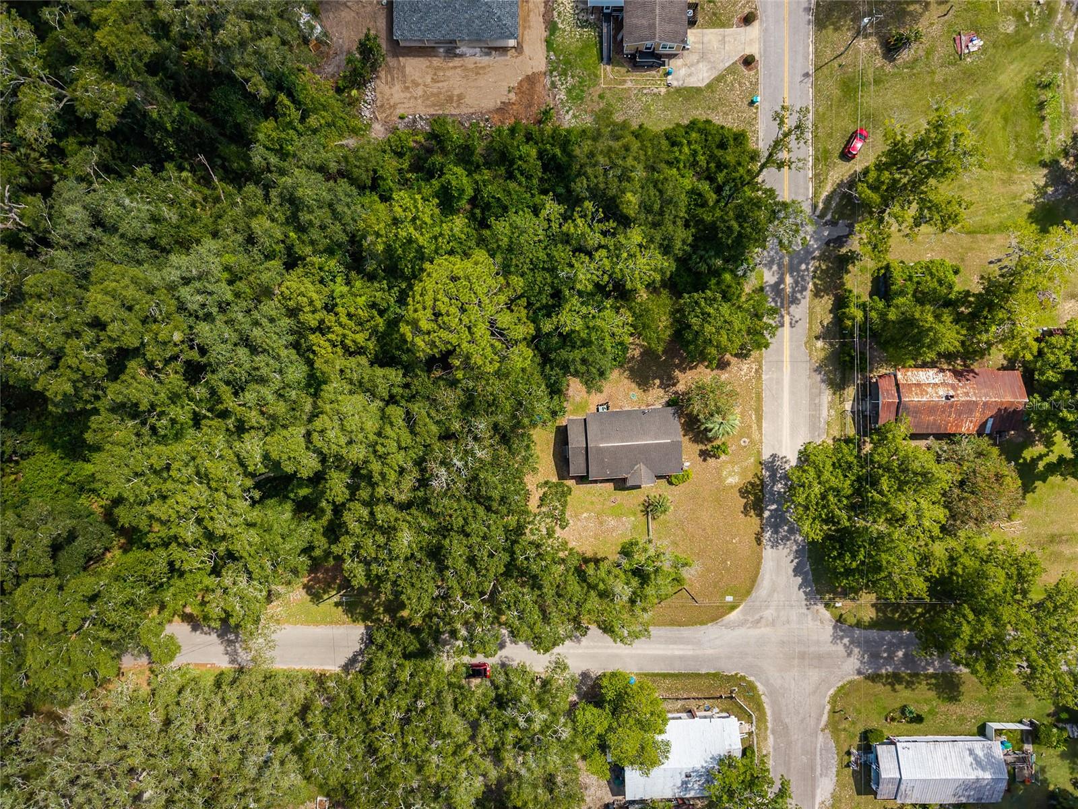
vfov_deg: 56.8
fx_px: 747
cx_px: 539
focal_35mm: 24
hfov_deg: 71.6
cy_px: 404
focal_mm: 8.67
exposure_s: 1/1000
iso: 100
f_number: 1.8
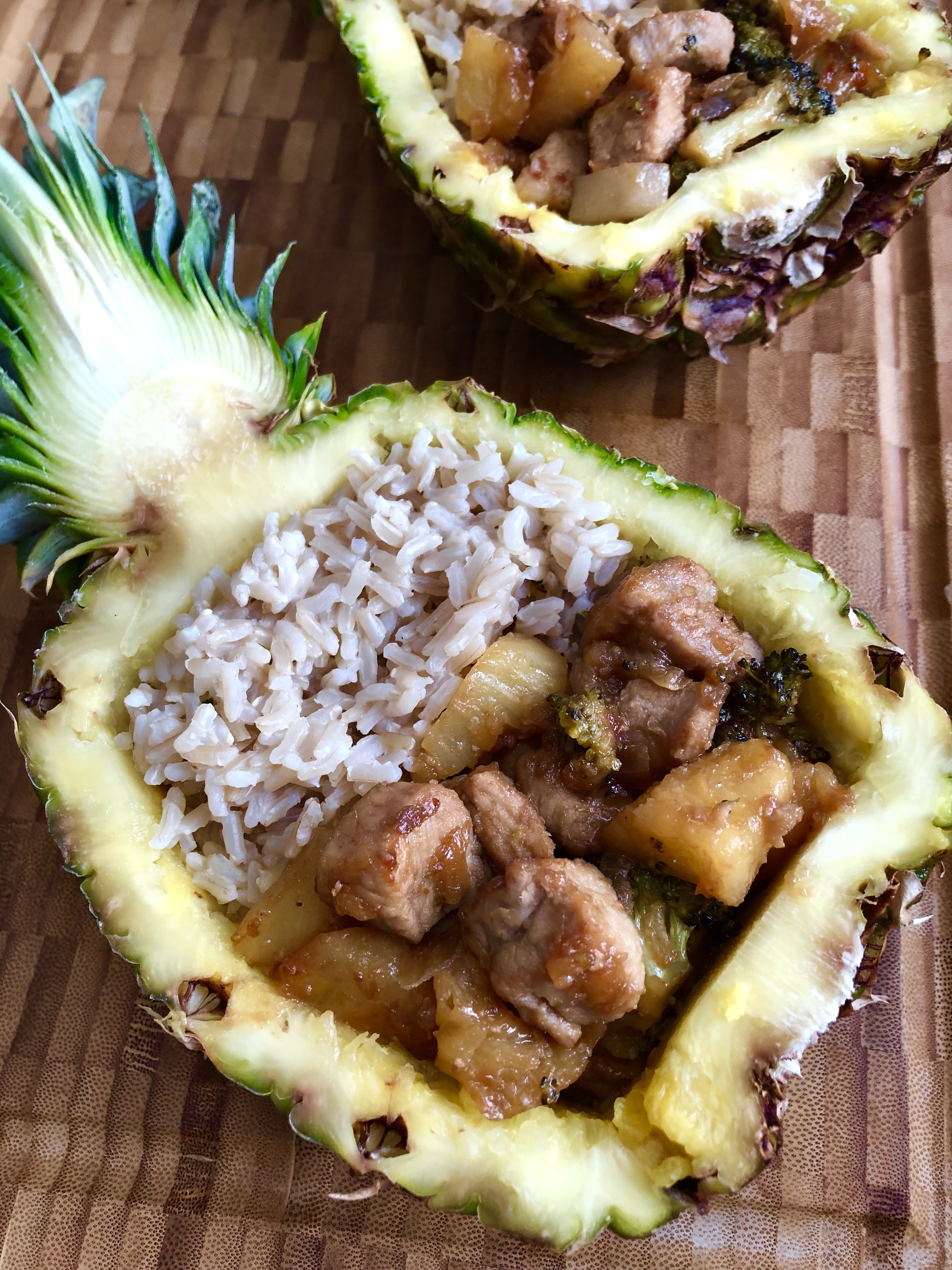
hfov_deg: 49.7
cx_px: 476
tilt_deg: -67.8
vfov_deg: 63.4
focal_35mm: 28
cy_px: 635
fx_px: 1027
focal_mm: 3.99
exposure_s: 1/30
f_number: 1.8
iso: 25
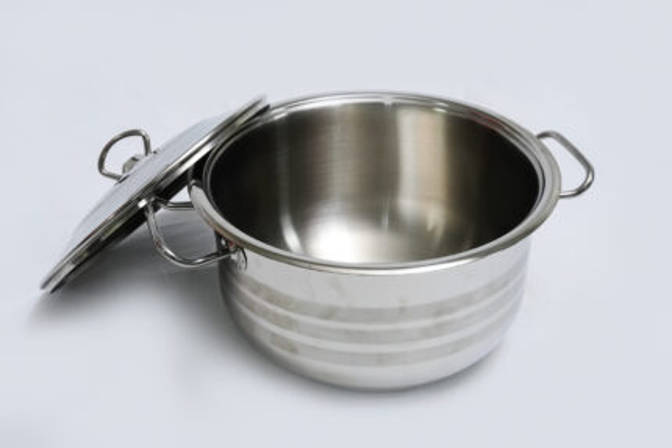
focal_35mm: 55
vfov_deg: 24.6
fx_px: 1027
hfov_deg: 36.2
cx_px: 336
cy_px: 224
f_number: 16
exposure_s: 1/160
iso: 6400
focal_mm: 55
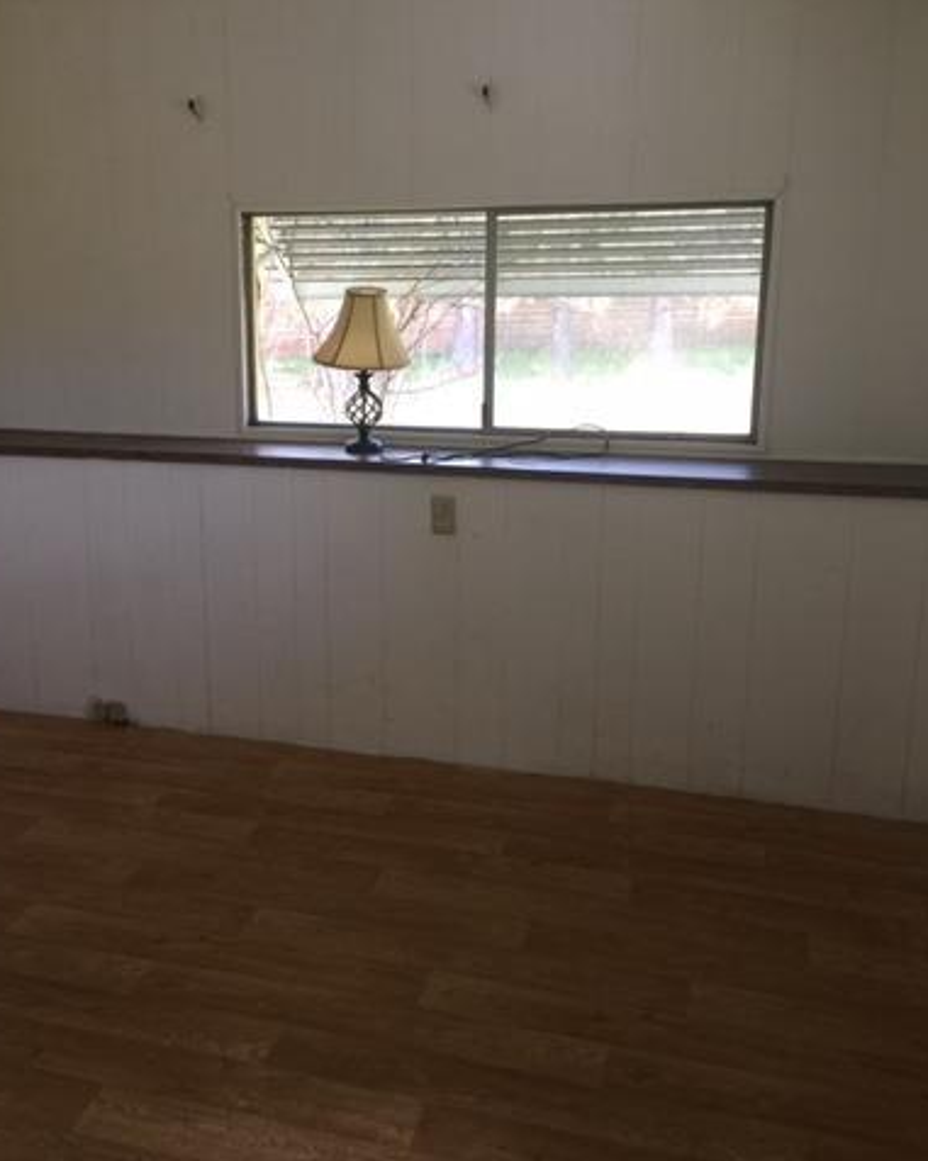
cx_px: 317
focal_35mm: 38
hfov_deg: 38.7
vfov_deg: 48.0
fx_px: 1306
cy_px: 582
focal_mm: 4.15
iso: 32
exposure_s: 1/30
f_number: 2.2
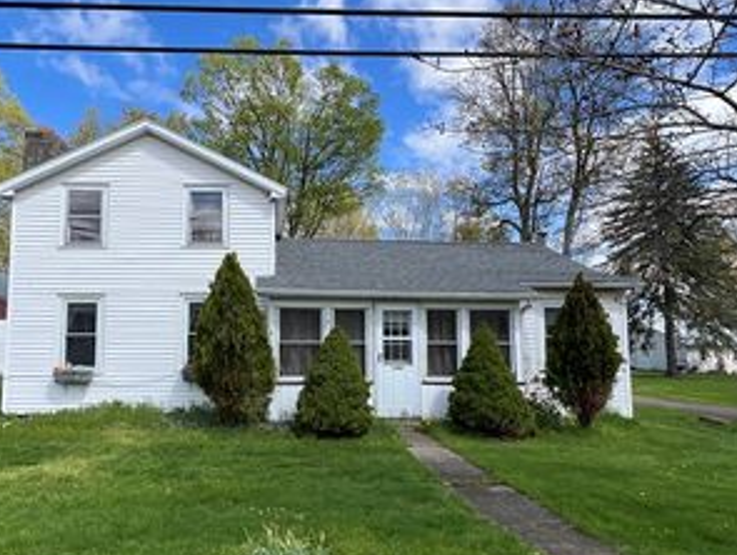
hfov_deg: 75.7
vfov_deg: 61.1
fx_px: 469
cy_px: 296
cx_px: 305
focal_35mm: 22
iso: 32
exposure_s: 1/1248
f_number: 1.8
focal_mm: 1.57
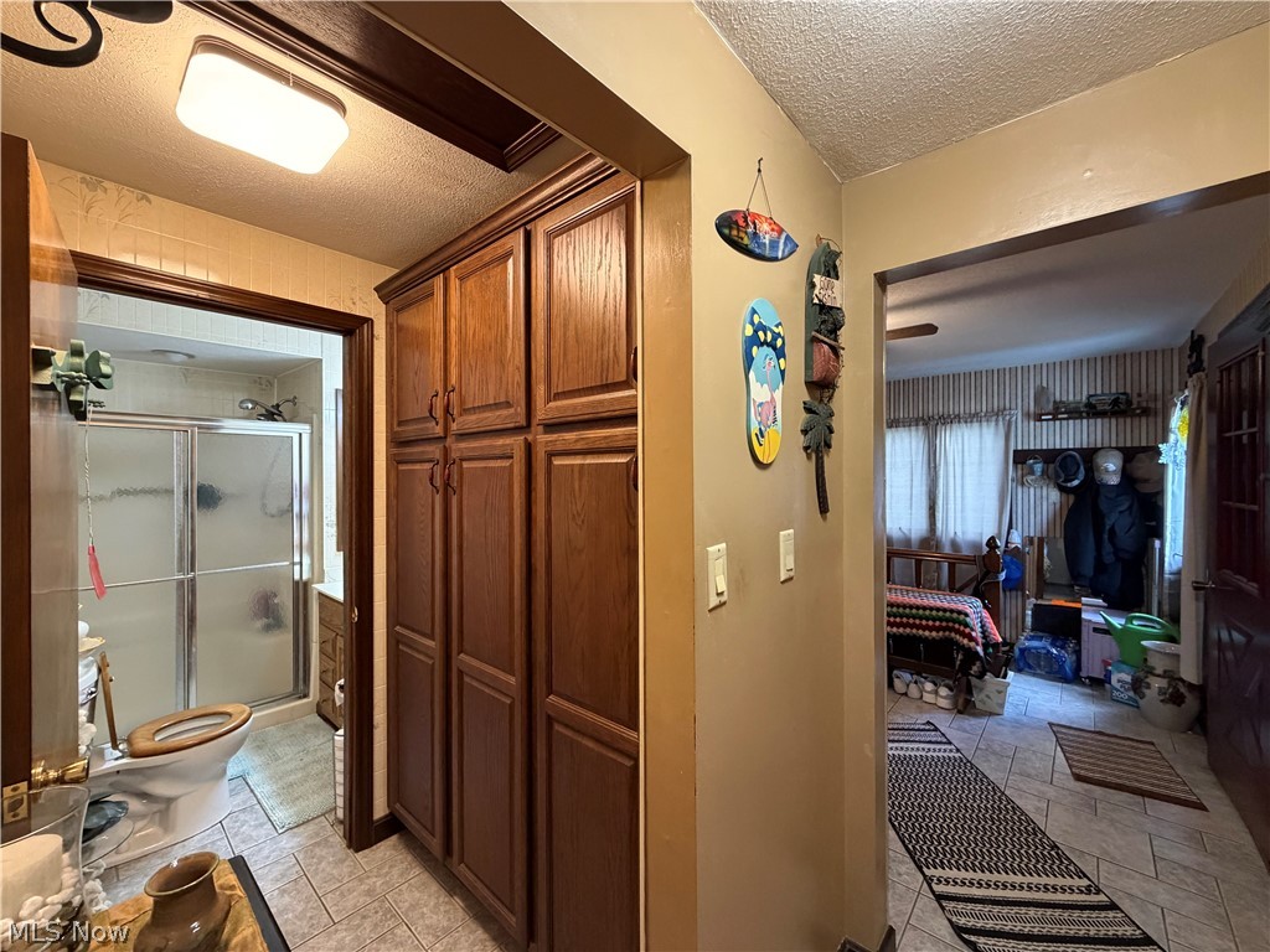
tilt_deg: -0.4
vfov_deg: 85.7
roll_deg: +0.4
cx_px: 635
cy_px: 476
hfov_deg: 102.1
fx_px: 514
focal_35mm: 14
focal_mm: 2.22
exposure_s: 1/60
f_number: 2.2
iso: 500
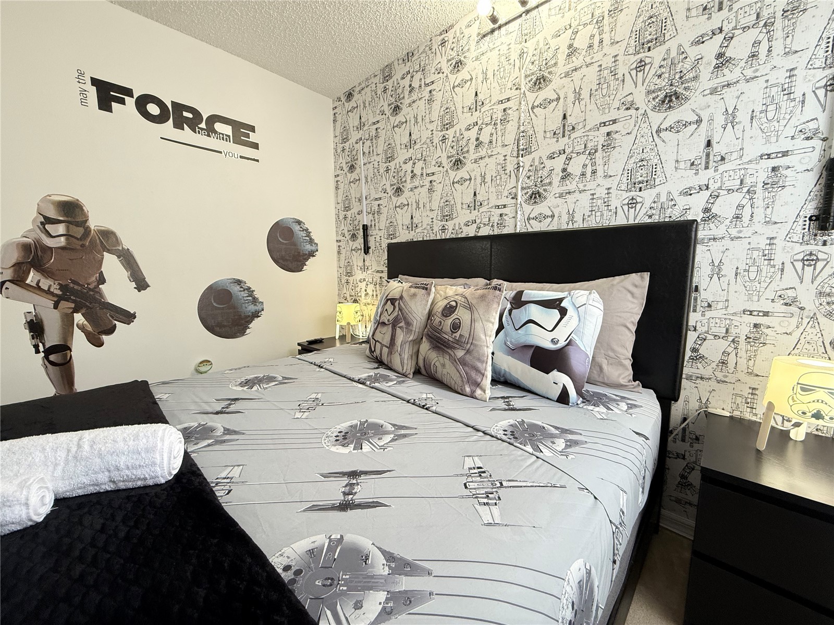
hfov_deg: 102.1
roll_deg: -0.3
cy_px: 312
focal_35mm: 14
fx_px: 337
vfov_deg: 85.7
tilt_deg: -7.4
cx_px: 417
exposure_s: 1/120
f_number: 2.2
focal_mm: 2.22
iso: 250
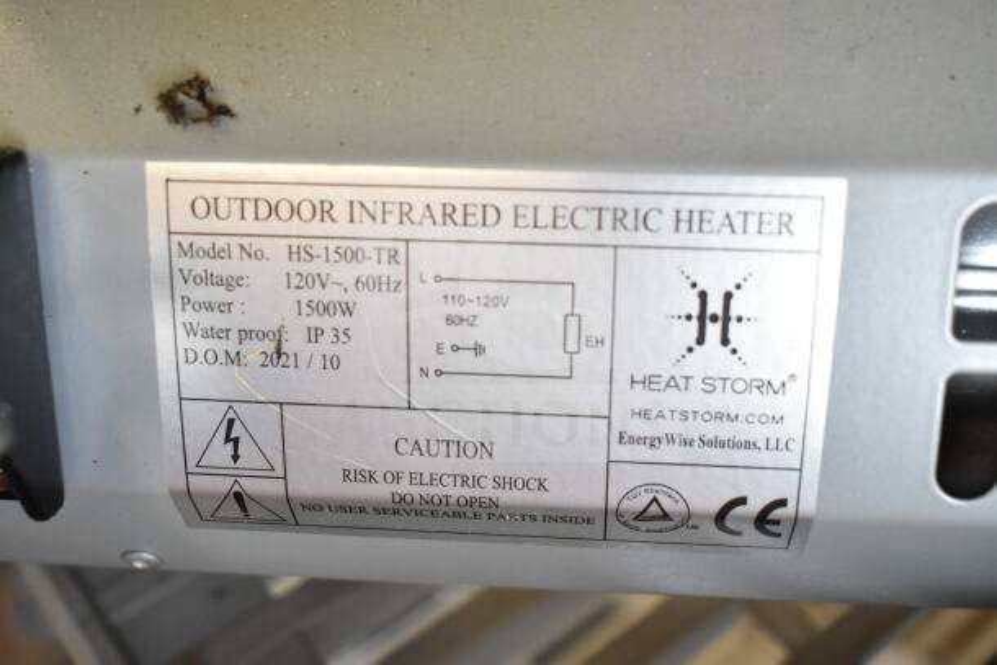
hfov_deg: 43.6
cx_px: 498
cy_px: 332
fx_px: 1246
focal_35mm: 45
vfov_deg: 29.9
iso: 1600
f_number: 5
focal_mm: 30
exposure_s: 1/100
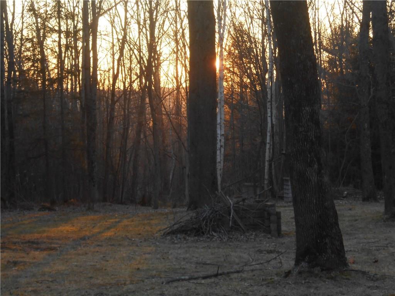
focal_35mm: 105
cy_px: 148
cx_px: 198
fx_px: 1198
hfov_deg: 18.7
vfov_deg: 14.1
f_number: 5
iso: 200
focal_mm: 18.7
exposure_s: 1/60
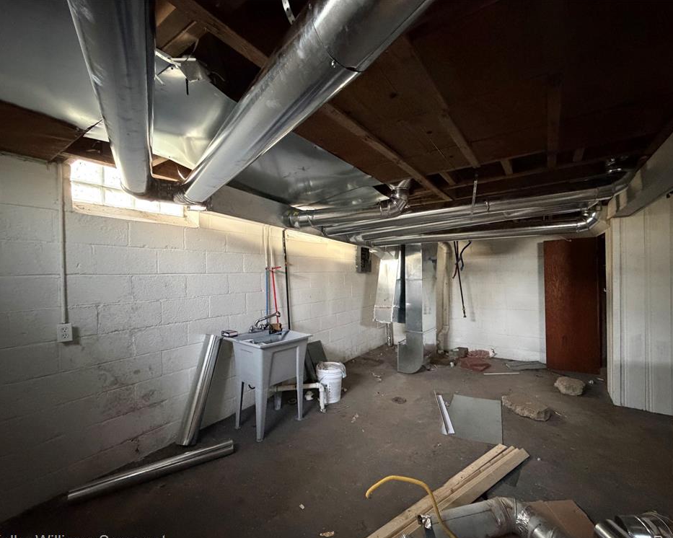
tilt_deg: -0.4
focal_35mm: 15
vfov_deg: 84.0
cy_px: 276
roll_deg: +0.9
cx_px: 357
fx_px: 299
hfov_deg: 96.7
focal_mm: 2.22
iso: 1250
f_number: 2.2
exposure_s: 1/42
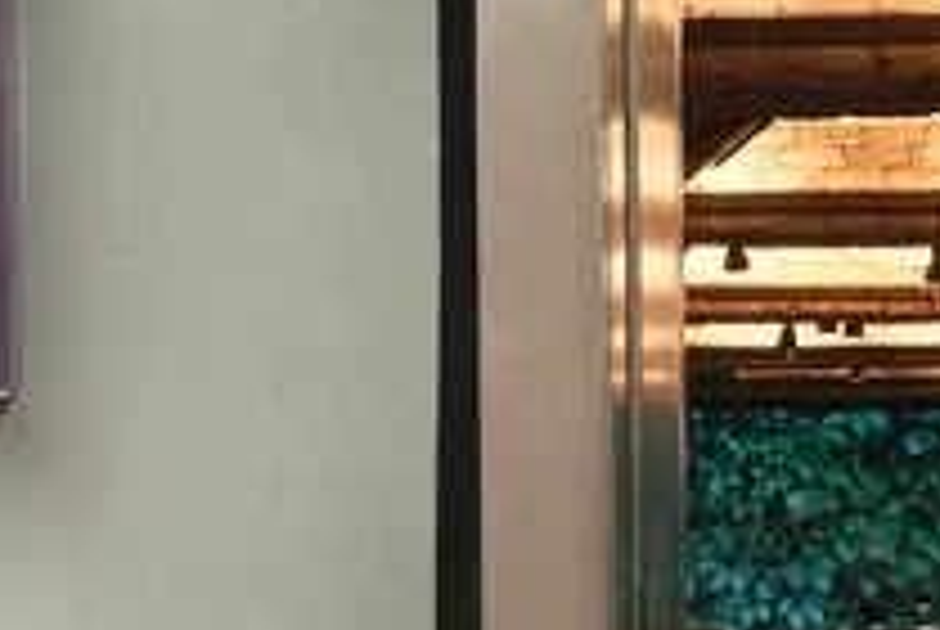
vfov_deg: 9.3
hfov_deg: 13.8
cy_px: 299
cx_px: 193
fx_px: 3870
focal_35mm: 148
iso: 400
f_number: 8
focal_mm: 20.9
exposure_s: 1
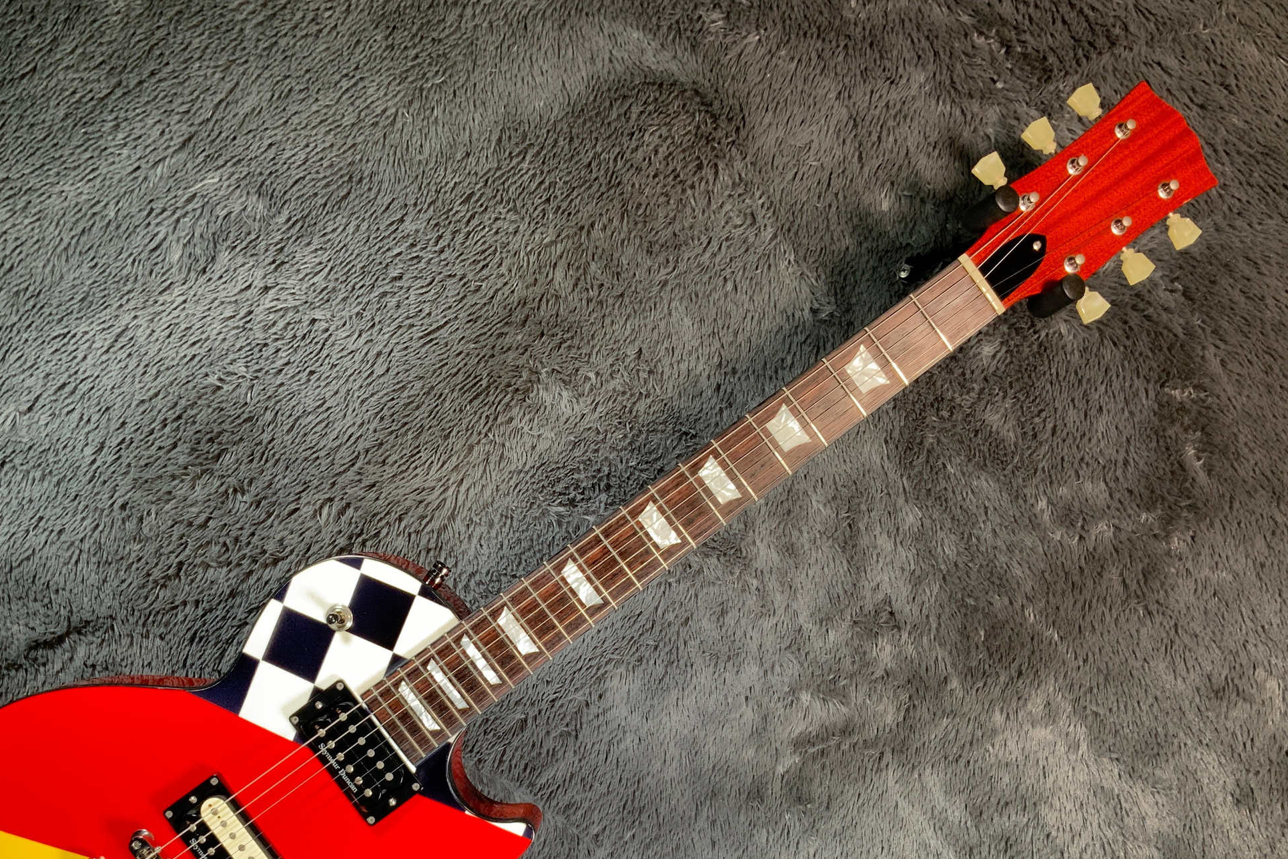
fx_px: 1431
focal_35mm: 40
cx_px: 557
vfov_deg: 32.8
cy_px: 637
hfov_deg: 48.3
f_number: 1.8
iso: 40
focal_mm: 3
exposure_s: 1/104
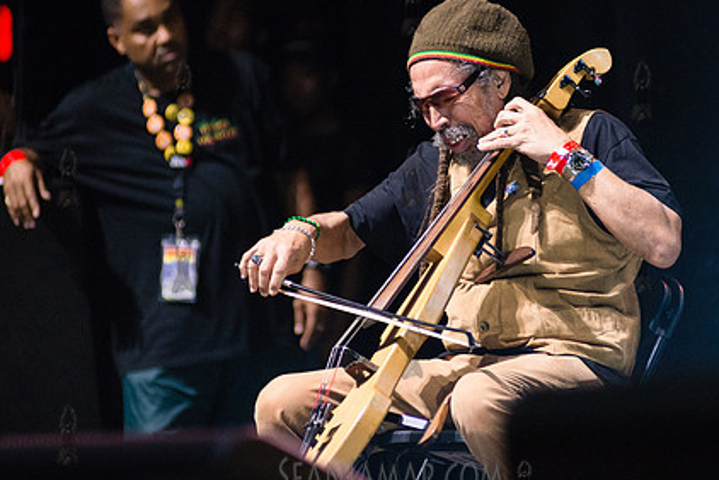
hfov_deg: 6.7
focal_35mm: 307
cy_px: 151
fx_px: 6135
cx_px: 448
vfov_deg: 4.5
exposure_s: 1/320
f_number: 2.8
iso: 4000
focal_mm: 200
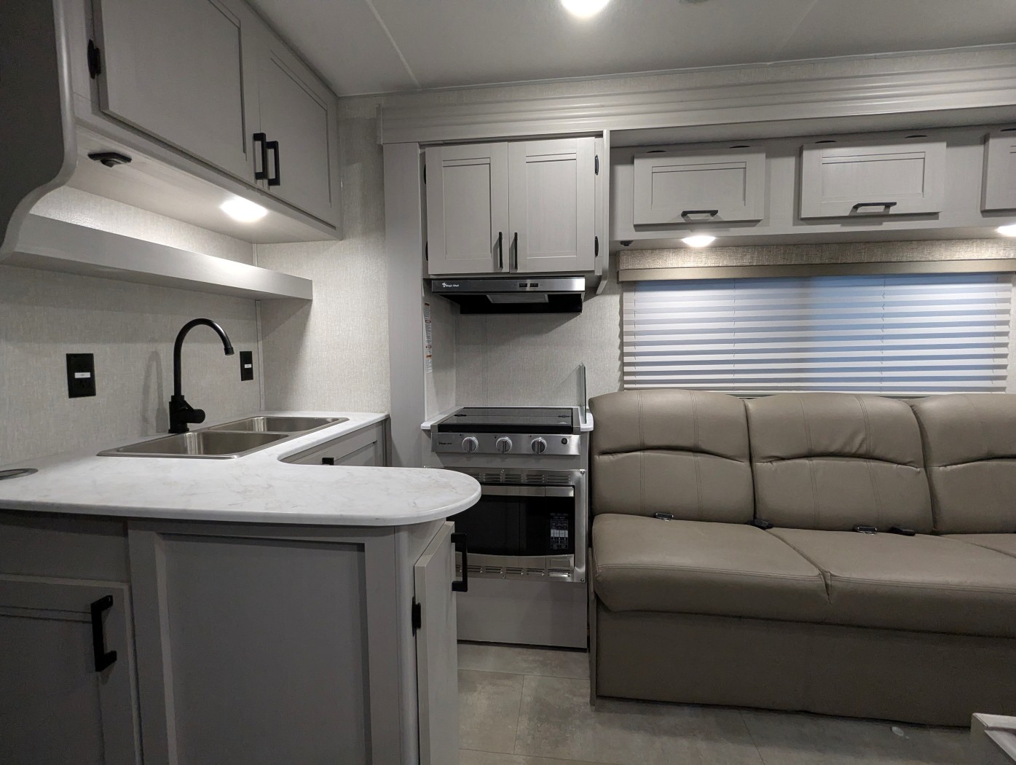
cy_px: 382
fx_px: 470
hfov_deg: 94.4
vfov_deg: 78.2
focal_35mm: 16
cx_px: 508
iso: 361
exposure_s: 1/72.2
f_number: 2.2
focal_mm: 2.35
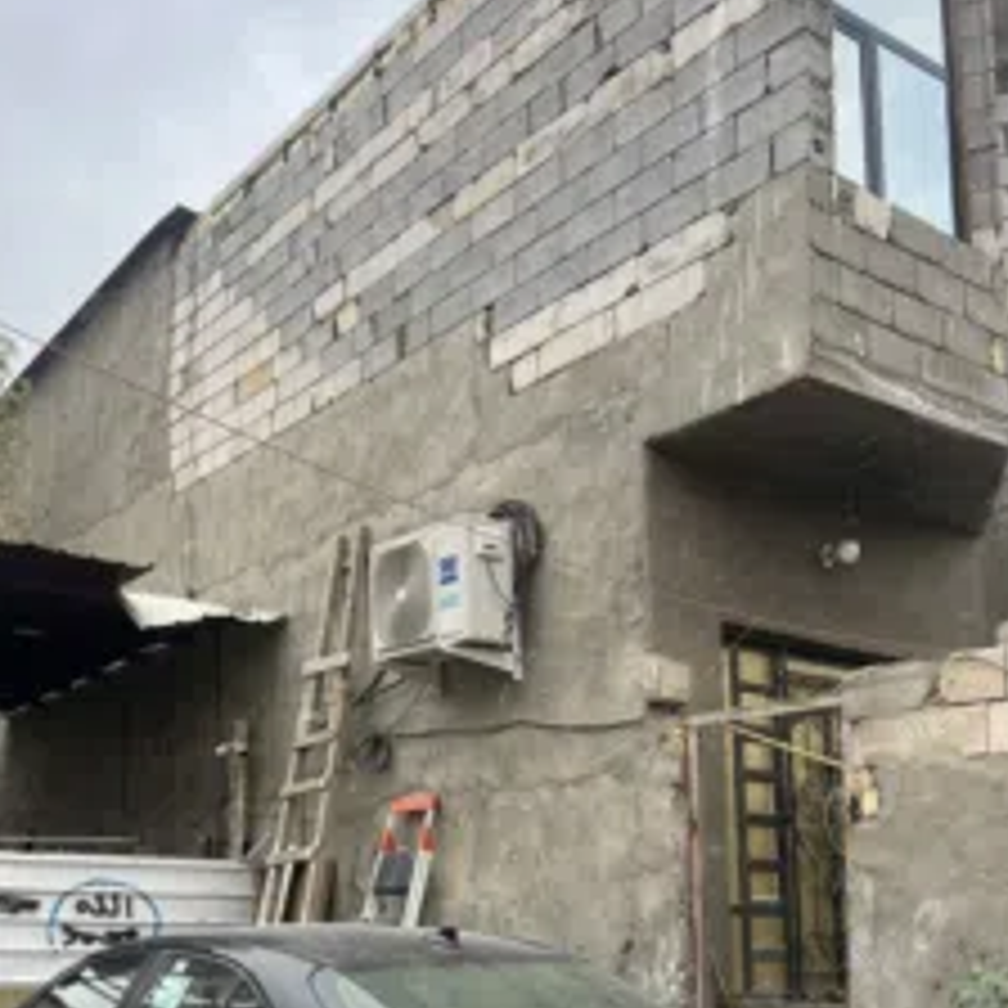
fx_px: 1351
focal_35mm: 41
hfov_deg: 40.7
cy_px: 756
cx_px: 382
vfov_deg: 39.8
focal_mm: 5.7
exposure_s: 1/502
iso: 50
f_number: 1.5
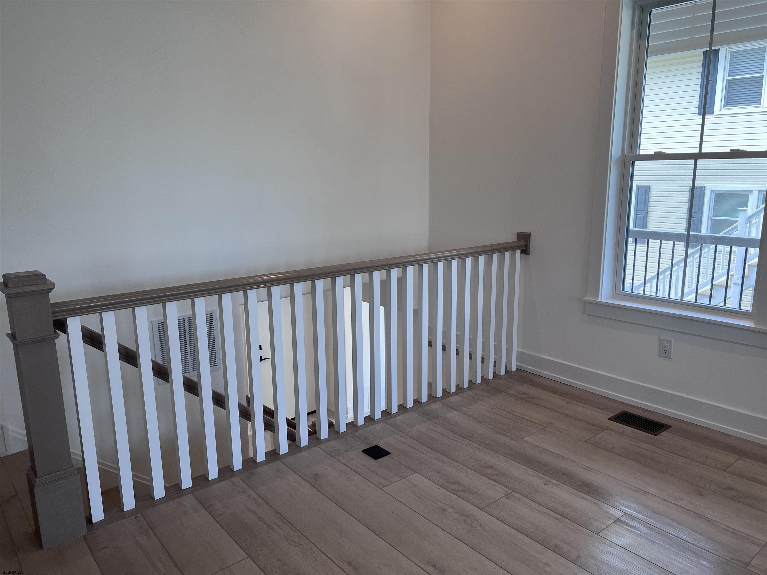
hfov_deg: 67.3
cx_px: 384
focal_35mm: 26
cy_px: 288
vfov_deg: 53.1
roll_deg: +0.9
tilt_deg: -11.9
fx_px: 576
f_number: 1.5
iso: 40
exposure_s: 1/120
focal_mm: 5.7
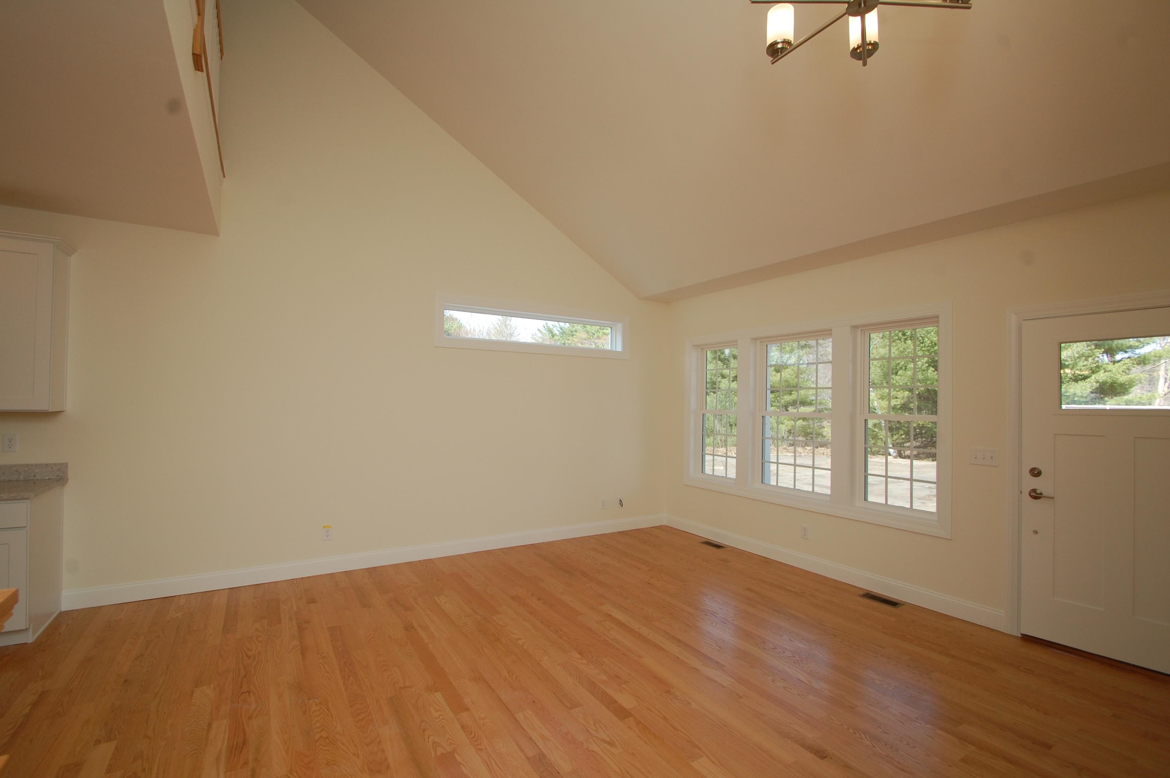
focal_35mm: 15
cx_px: 585
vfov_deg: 77.2
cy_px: 389
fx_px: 487
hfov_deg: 100.4
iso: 400
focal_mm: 10
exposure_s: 1/125
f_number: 5.6
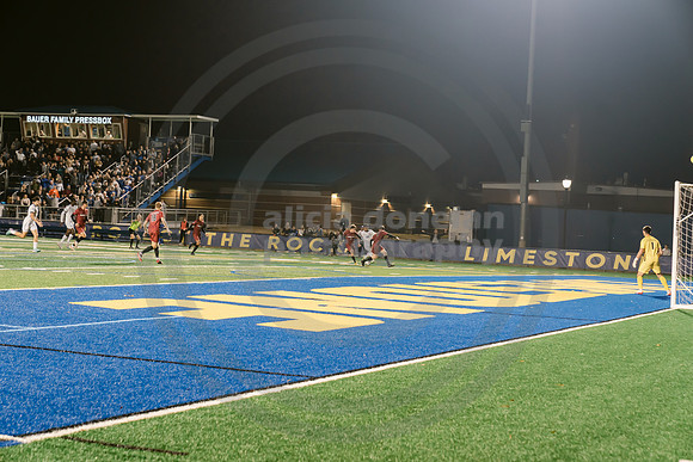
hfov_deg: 28.8
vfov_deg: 19.5
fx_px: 1348
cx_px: 346
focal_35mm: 70
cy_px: 231
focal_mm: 70
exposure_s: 1/160
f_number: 4
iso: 2500
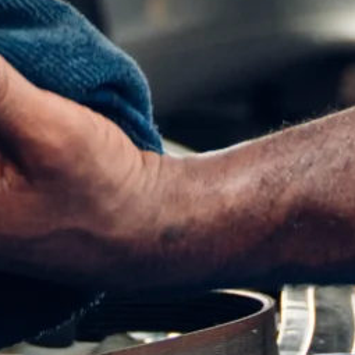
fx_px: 3168
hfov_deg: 6.4
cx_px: 283
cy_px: -569
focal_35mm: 273
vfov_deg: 6.1
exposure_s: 1/100
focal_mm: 32
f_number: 2.8
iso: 400
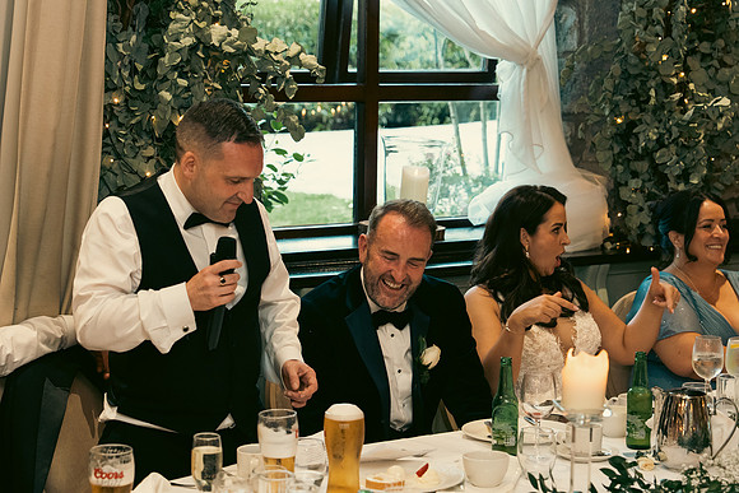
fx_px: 1684
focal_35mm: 82
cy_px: 246
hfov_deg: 24.8
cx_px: 370
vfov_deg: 16.7
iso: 2500
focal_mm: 55
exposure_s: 1/160
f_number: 3.5
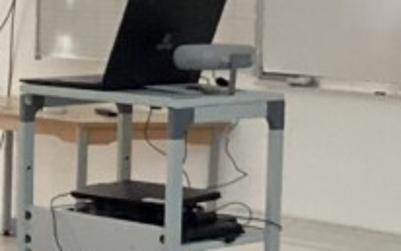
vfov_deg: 8.1
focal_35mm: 163
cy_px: 125
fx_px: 1782
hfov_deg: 11.7
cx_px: -354
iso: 160
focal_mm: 3.3
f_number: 2.4
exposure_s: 1/50
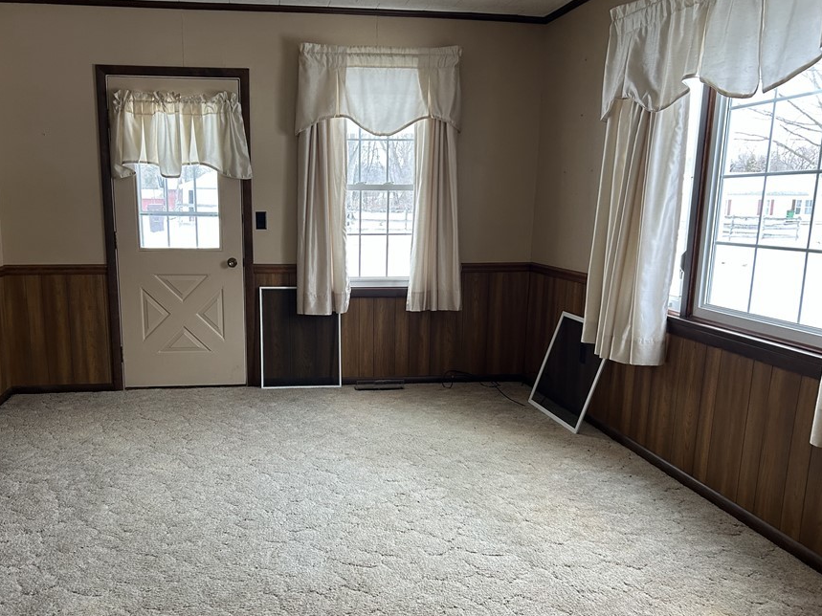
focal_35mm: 31
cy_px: 342
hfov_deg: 58.1
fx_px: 736
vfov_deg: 45.4
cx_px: 349
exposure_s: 1/120
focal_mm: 5.7
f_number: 1.5
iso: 125
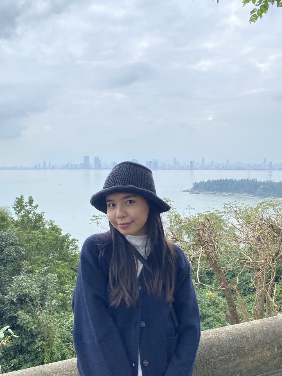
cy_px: 198
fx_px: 315
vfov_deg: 61.6
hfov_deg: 48.2
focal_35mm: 29
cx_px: 145
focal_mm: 4.25
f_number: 1.8
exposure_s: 1/415
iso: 32
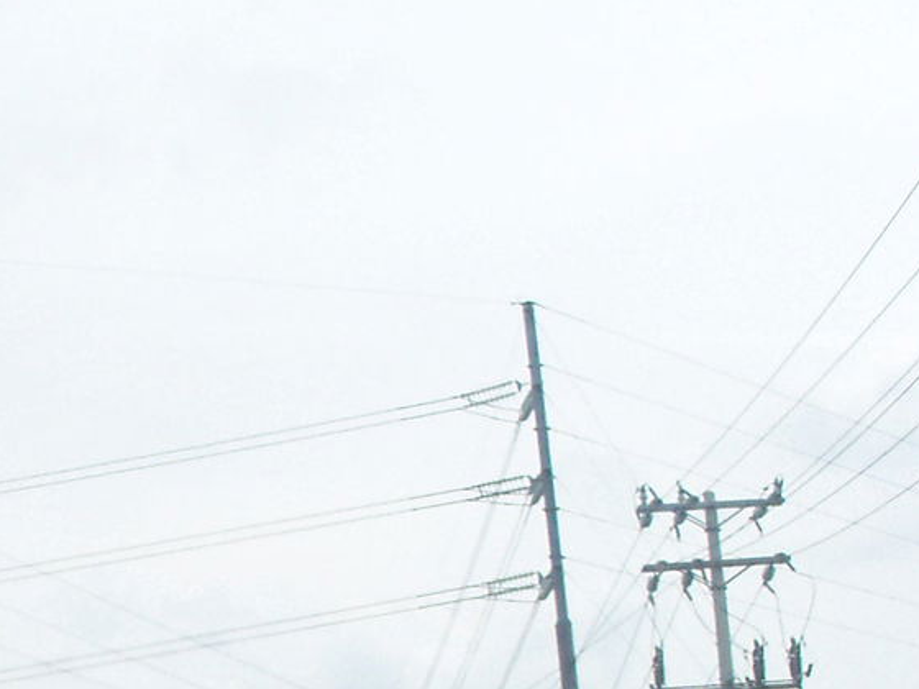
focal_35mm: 120
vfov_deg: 12.0
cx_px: -85
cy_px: 861
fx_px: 3186
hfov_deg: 16.0
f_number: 3
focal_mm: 6.3
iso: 80
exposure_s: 1/400
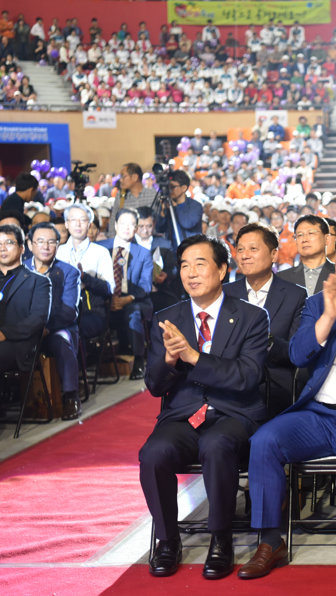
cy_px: 308
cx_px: 397
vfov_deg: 24.7
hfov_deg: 13.7
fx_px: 1362
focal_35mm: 86
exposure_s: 1/60
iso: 1000
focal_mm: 52
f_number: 2.8
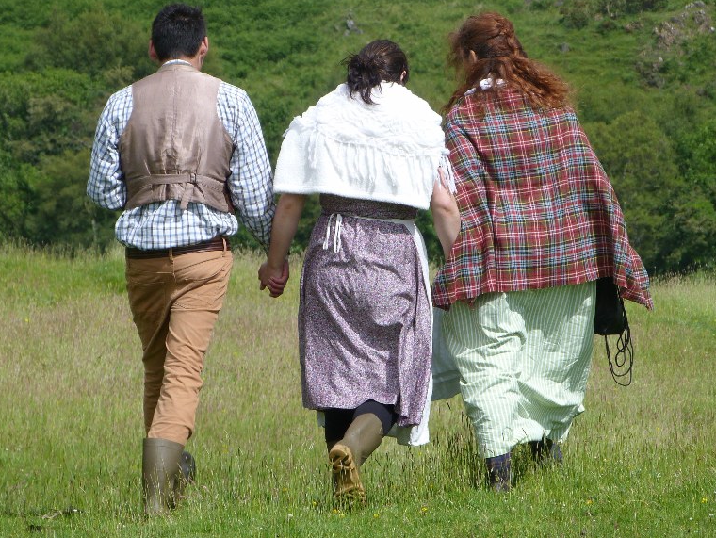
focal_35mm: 342
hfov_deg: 5.8
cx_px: 373
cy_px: 259
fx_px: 7078
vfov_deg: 4.4
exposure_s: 1/400
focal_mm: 58.4
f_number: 5.6
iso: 80
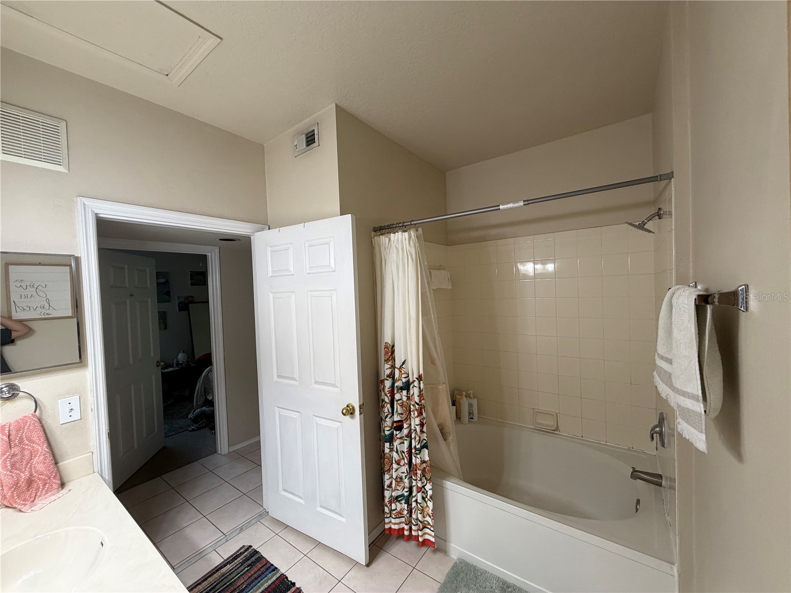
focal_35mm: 14
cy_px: 296
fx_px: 320
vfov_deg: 85.7
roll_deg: +2.2
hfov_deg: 102.1
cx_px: 396
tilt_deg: -0.9
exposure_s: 1/120
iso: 250
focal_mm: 2.22
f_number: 2.2
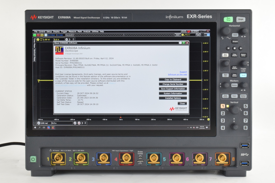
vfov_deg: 25.1
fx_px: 413
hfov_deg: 36.9
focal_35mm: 54
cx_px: 138
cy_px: 92
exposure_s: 1/30
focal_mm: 36
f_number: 22
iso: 1600
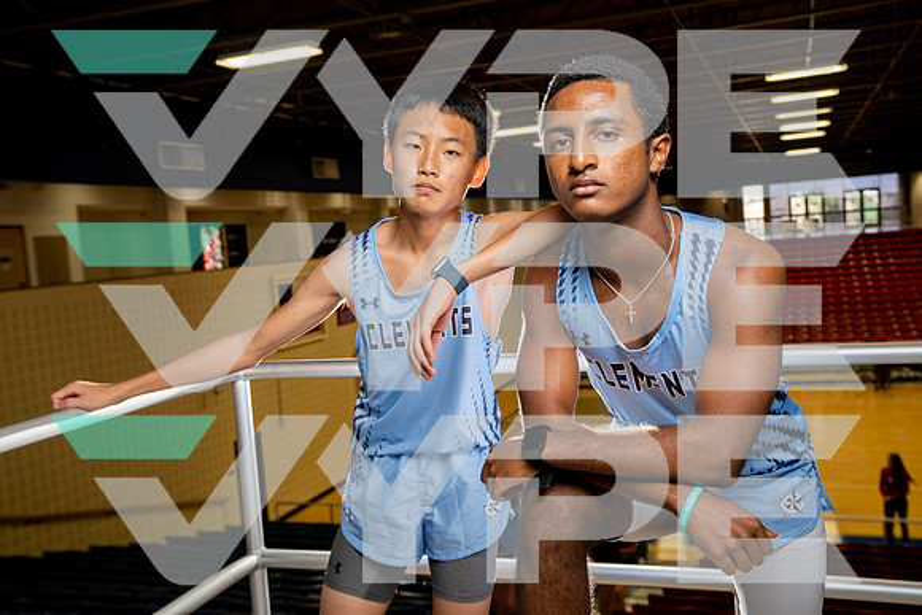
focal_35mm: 37
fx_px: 948
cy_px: 308
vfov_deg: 36.0
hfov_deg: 51.9
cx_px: 461
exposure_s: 1/250
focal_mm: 37
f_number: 5
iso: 800
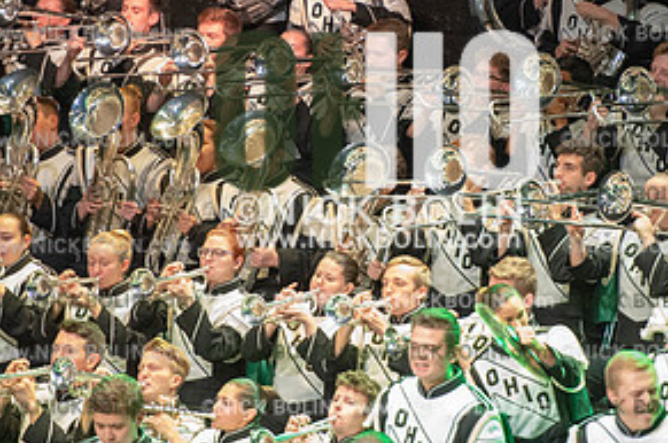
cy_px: 140
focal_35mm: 399
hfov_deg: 5.2
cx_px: 376
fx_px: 7391
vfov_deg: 3.4
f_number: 2.8
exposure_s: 1/640
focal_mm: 200
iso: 8000
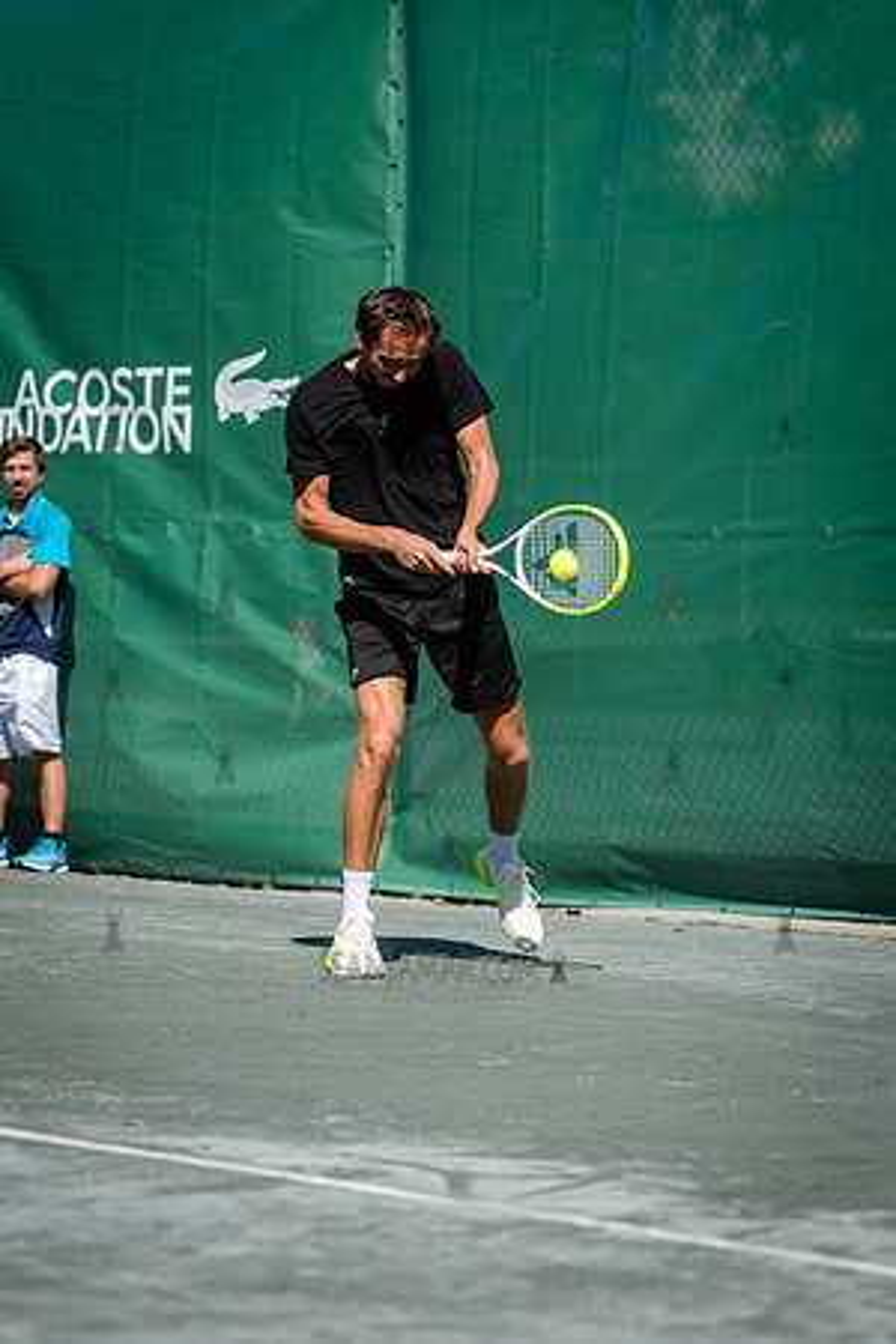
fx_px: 4480
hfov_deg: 11.4
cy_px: 672
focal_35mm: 120
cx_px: 448
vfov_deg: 17.1
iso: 200
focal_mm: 120
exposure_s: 1/2000
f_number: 4
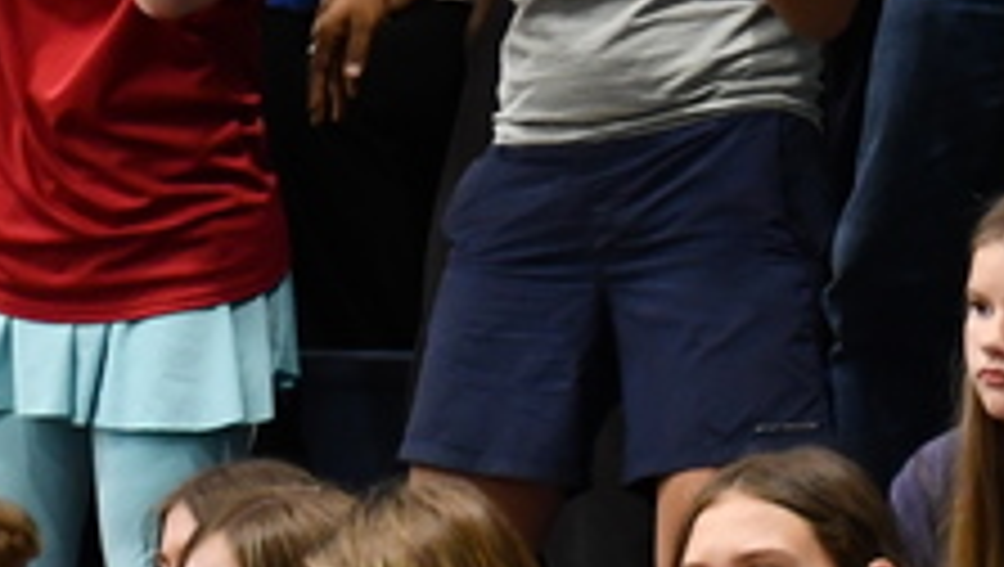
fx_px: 8582
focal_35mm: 322
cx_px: 774
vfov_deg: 3.7
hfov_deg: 6.7
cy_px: -767
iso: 2200
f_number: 4.5
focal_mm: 45
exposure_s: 1/125
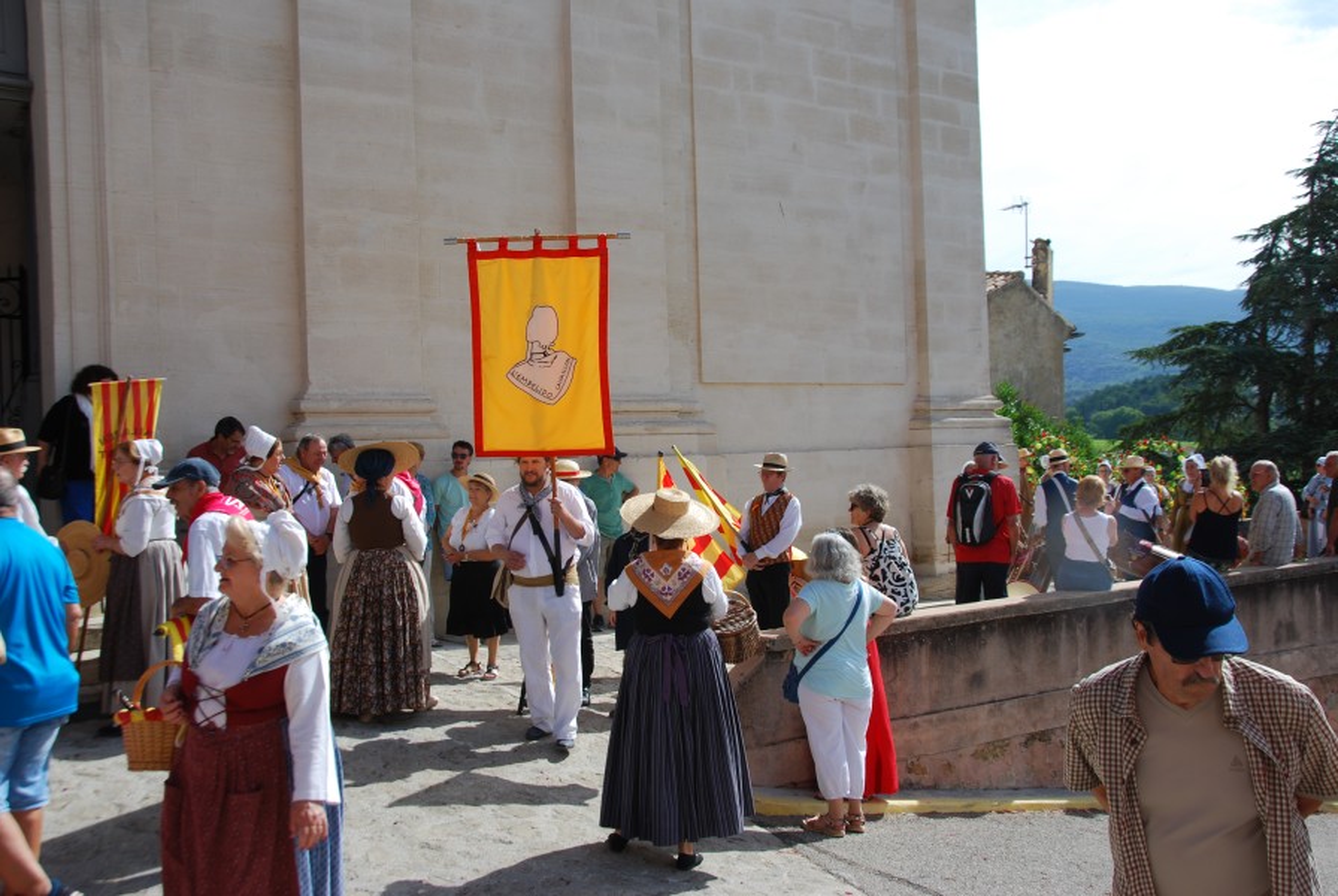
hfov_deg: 57.2
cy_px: 448
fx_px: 1228
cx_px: 669
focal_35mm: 33
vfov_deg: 40.1
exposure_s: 1/250
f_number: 8
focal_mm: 22
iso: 100
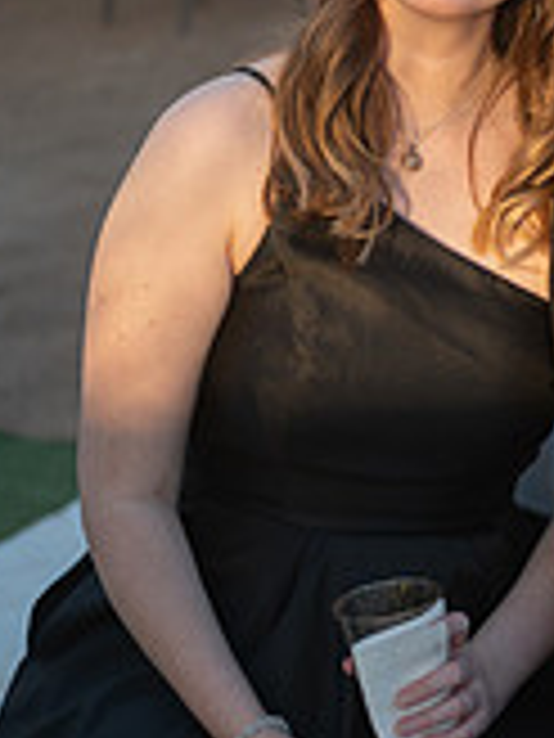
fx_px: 3094
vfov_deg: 13.6
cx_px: 606
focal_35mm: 145
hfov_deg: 10.1
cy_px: 351
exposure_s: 1/1600
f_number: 2.8
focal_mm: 55
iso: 320
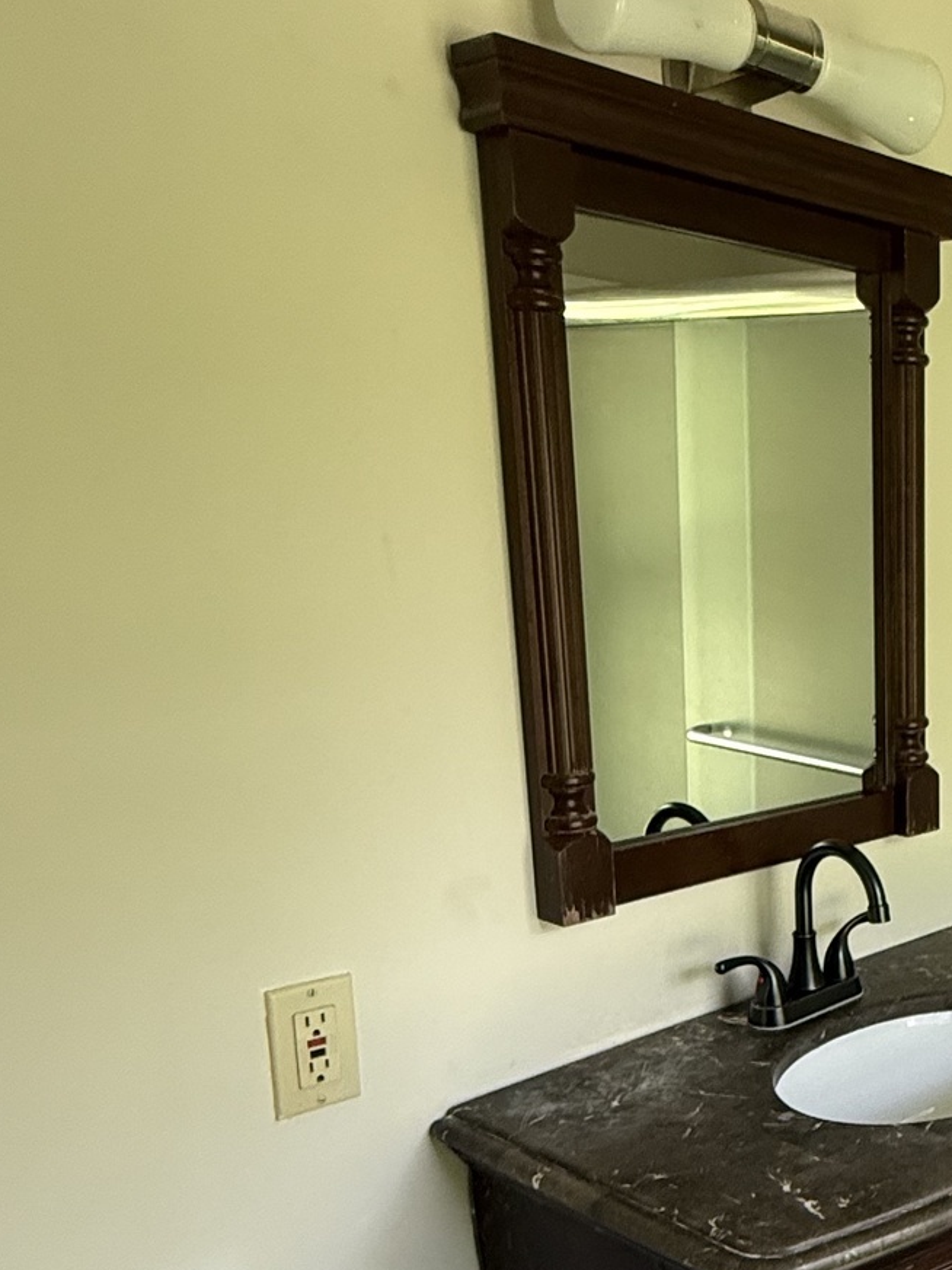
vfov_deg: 49.3
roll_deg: -1.5
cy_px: 837
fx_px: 1357
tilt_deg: -12.8
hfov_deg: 32.8
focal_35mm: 37
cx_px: 1099
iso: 320
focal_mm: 2.22
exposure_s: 1/99
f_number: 2.2
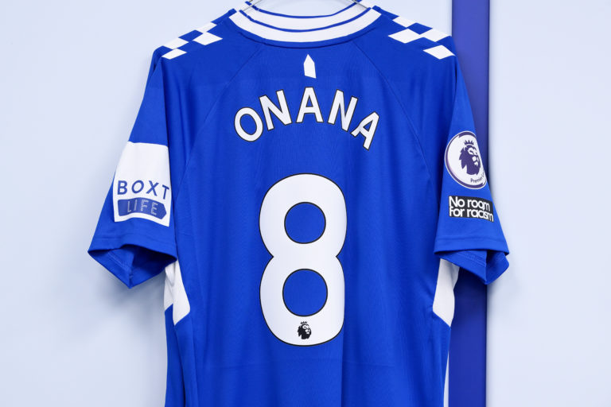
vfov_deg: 11.2
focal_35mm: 122
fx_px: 2070
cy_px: 204
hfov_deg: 16.8
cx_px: 306
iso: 2500
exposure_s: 1/200
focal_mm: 122
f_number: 4.5
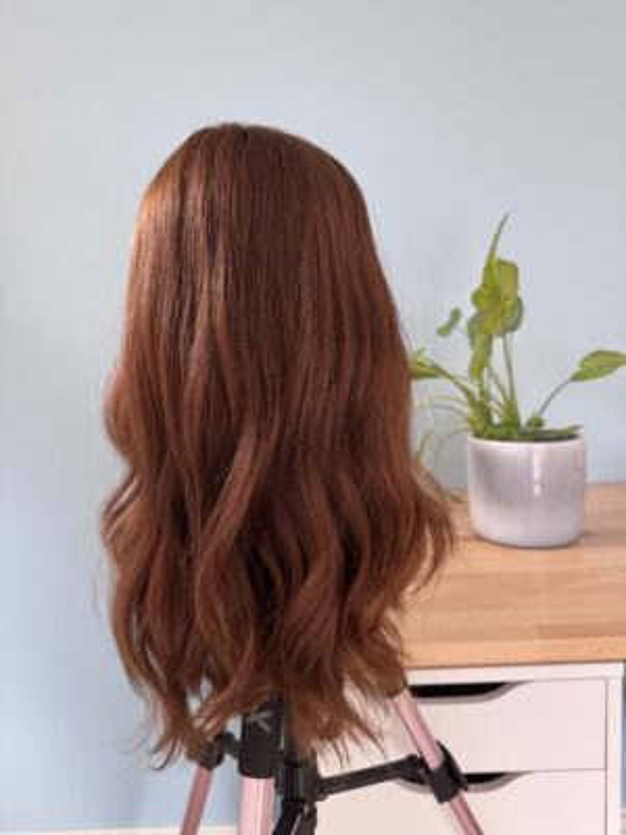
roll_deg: +3.7
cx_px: 313
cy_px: 418
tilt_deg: -6.6
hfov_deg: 56.8
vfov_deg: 71.6
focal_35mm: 24
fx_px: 579
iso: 200
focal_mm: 6.76
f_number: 1.78
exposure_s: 1/71
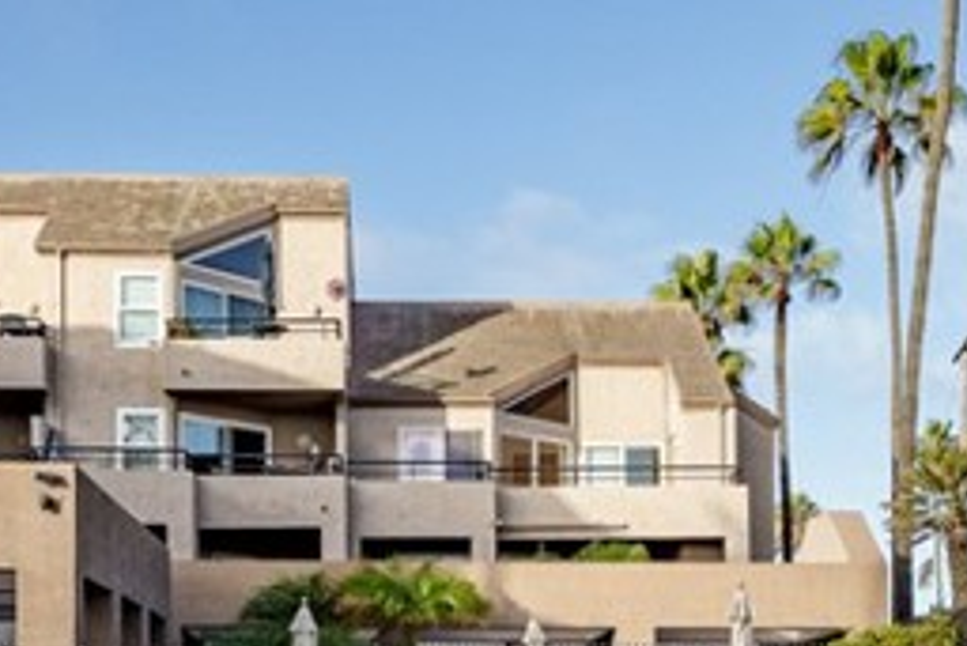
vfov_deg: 20.7
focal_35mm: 64
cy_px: 620
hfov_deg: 31.3
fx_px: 1720
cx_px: 574
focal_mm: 16
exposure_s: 1/1000
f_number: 8
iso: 400
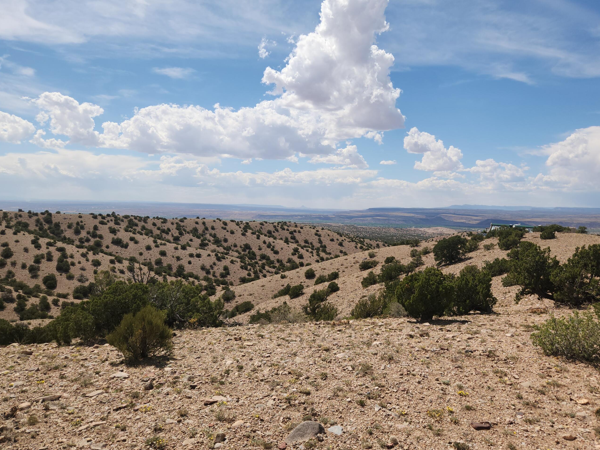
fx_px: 468
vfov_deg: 51.4
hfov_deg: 65.0
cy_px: 223
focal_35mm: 27
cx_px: 342
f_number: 1.8
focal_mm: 5.4
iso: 20
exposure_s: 1/2866
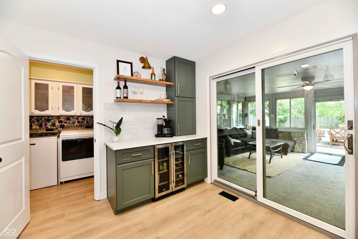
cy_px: 120
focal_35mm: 14
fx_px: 139
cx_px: 179
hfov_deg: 104.3
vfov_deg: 81.2
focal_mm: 14
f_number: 6.3
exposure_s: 1/60
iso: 640
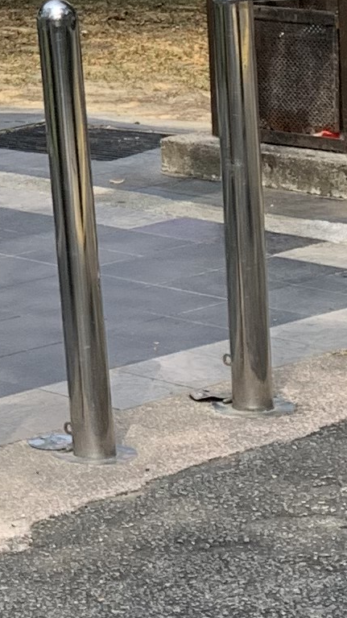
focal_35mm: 149
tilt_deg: +4.6
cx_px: -431
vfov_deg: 13.5
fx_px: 2439
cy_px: -355
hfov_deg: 7.7
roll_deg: +1.9
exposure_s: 1/1163
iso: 25
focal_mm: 4.25
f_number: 1.8
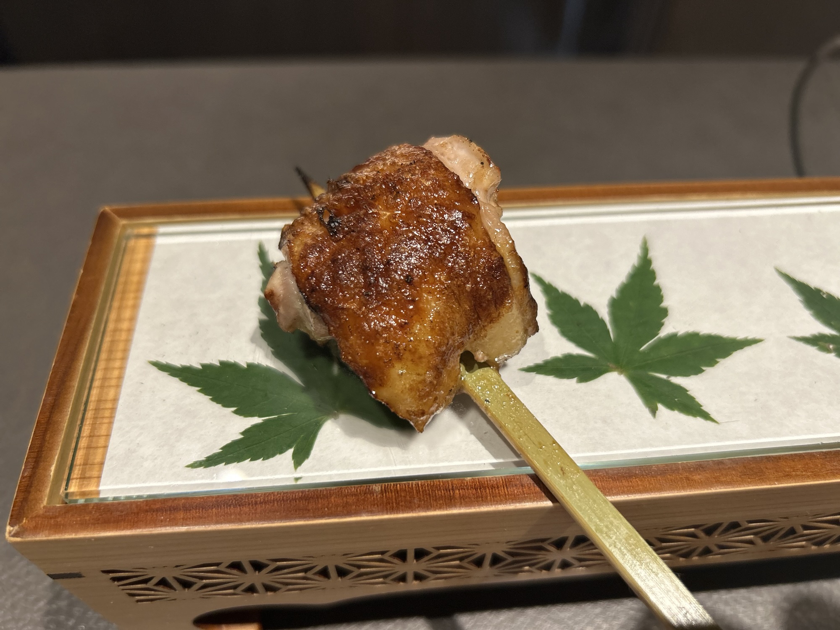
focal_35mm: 26
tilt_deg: -50.9
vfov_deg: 53.1
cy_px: 315
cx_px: 420
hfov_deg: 67.3
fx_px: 631
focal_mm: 5.7
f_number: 1.5
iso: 125
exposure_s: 1/50
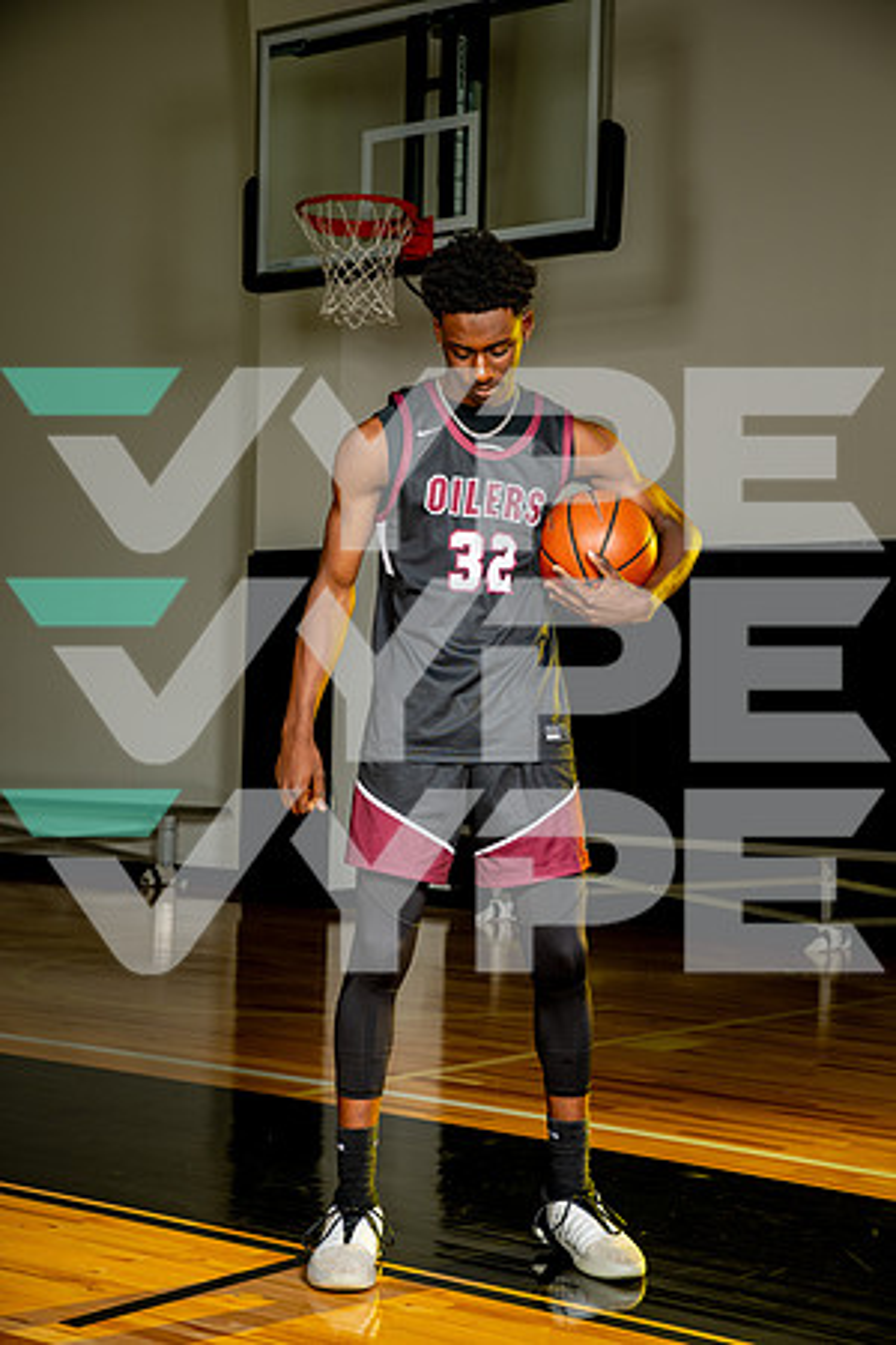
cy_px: 672
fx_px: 2426
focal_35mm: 65
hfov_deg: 20.9
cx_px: 448
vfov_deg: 31.0
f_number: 6.3
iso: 100
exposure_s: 1/200
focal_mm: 65
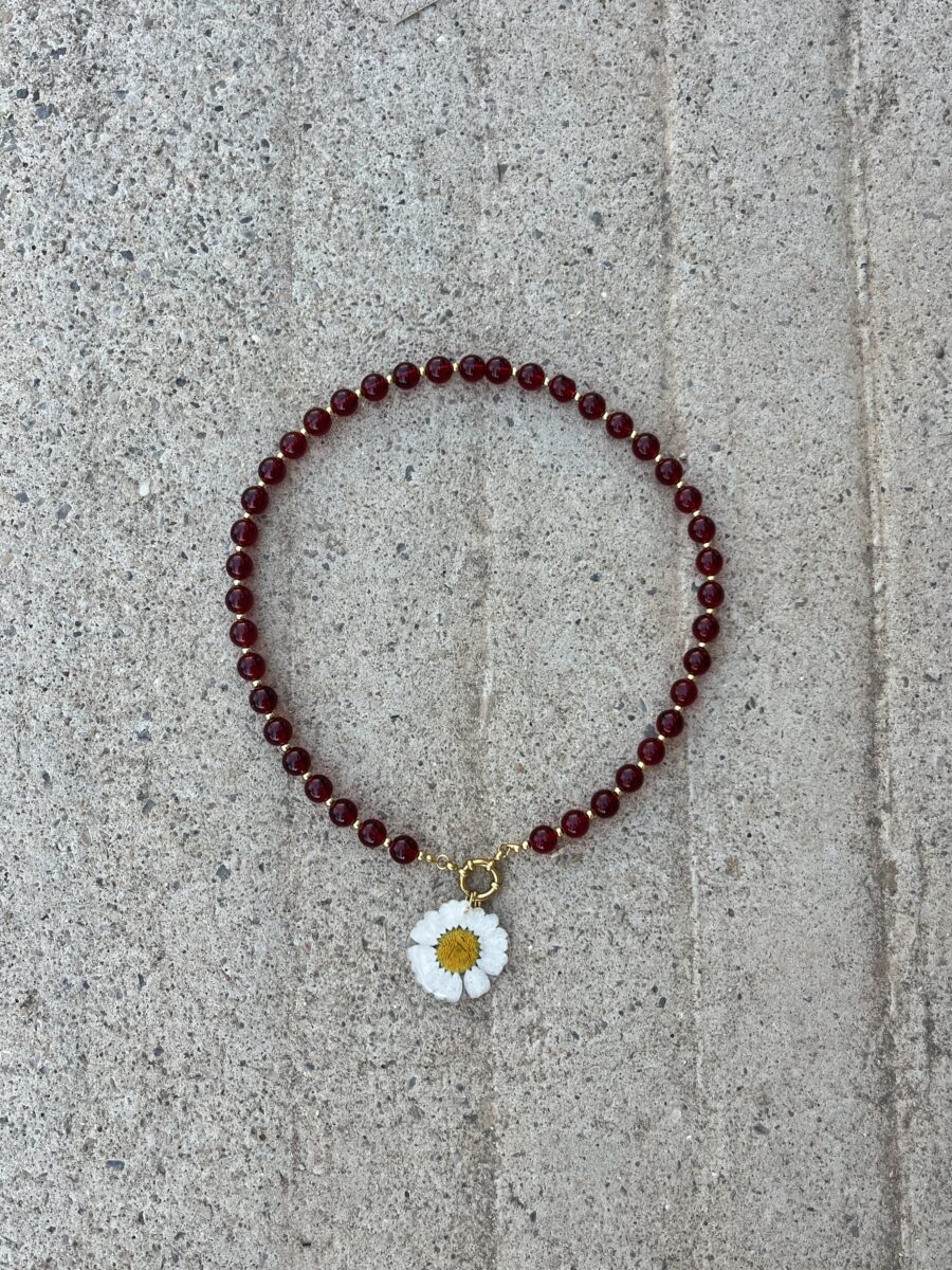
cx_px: 476
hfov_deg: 53.1
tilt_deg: -83.4
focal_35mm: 26
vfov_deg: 67.3
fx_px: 953
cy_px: 635
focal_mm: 5.1
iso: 50
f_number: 1.6
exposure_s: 1/384
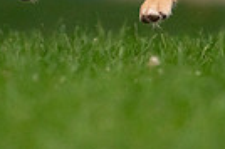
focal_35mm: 2575
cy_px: -146
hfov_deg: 0.8
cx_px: 154
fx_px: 16074
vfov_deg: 0.5
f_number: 6.3
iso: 6400
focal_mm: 594
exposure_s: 1/1600
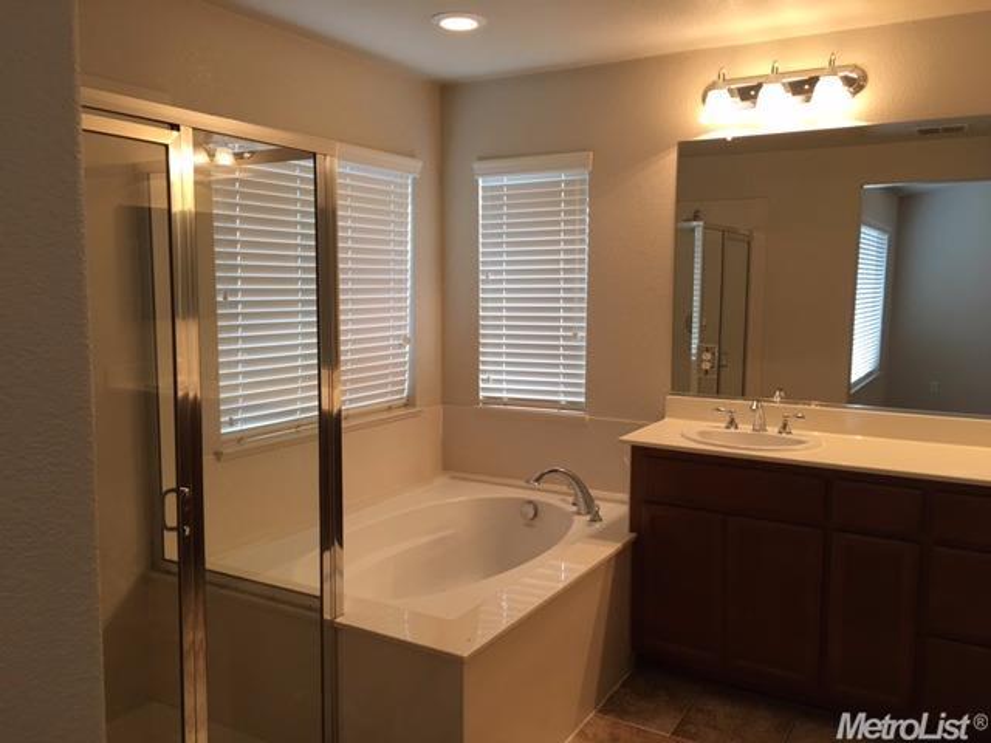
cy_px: 372
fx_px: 830
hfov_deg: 61.7
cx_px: 496
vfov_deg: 48.2
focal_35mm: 29
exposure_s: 1/15
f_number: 2.2
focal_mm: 4.15
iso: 32
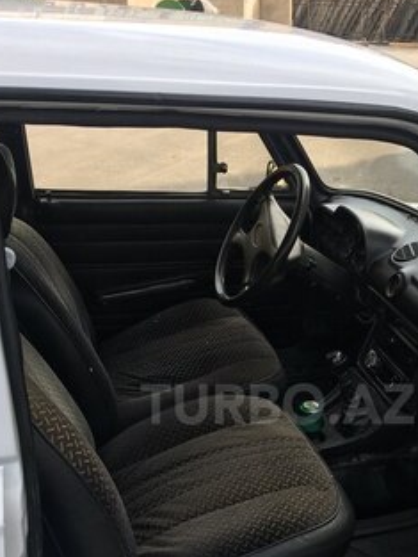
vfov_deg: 40.3
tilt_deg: -28.5
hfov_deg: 31.3
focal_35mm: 46
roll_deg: -2.2
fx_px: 740
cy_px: 404
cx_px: 277
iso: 25
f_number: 2.2
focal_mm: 4.15
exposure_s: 1/364
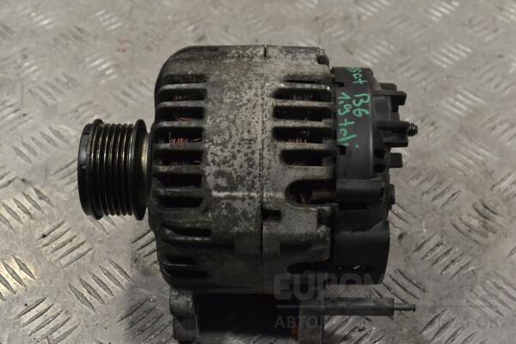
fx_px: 860
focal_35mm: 60
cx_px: 258
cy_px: 172
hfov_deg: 33.4
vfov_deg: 22.6
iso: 3200
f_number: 10
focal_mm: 40
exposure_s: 1/320
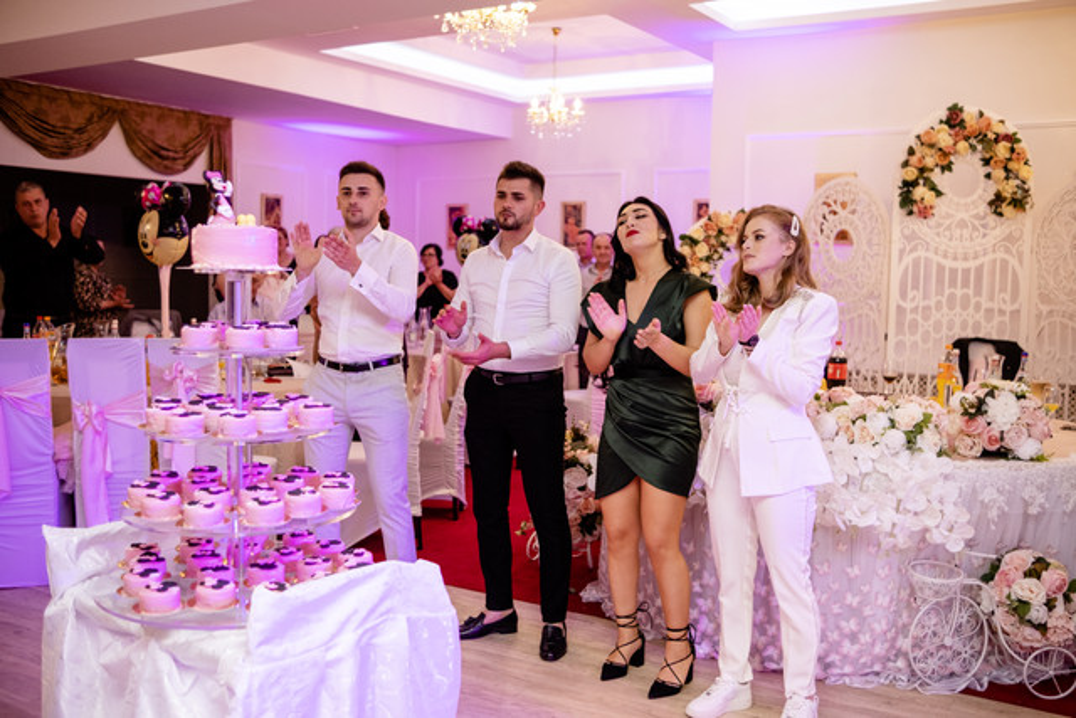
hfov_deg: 54.4
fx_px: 1046
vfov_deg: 37.9
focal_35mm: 35
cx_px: 538
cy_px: 359
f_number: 2
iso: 640
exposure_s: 1/160
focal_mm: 23
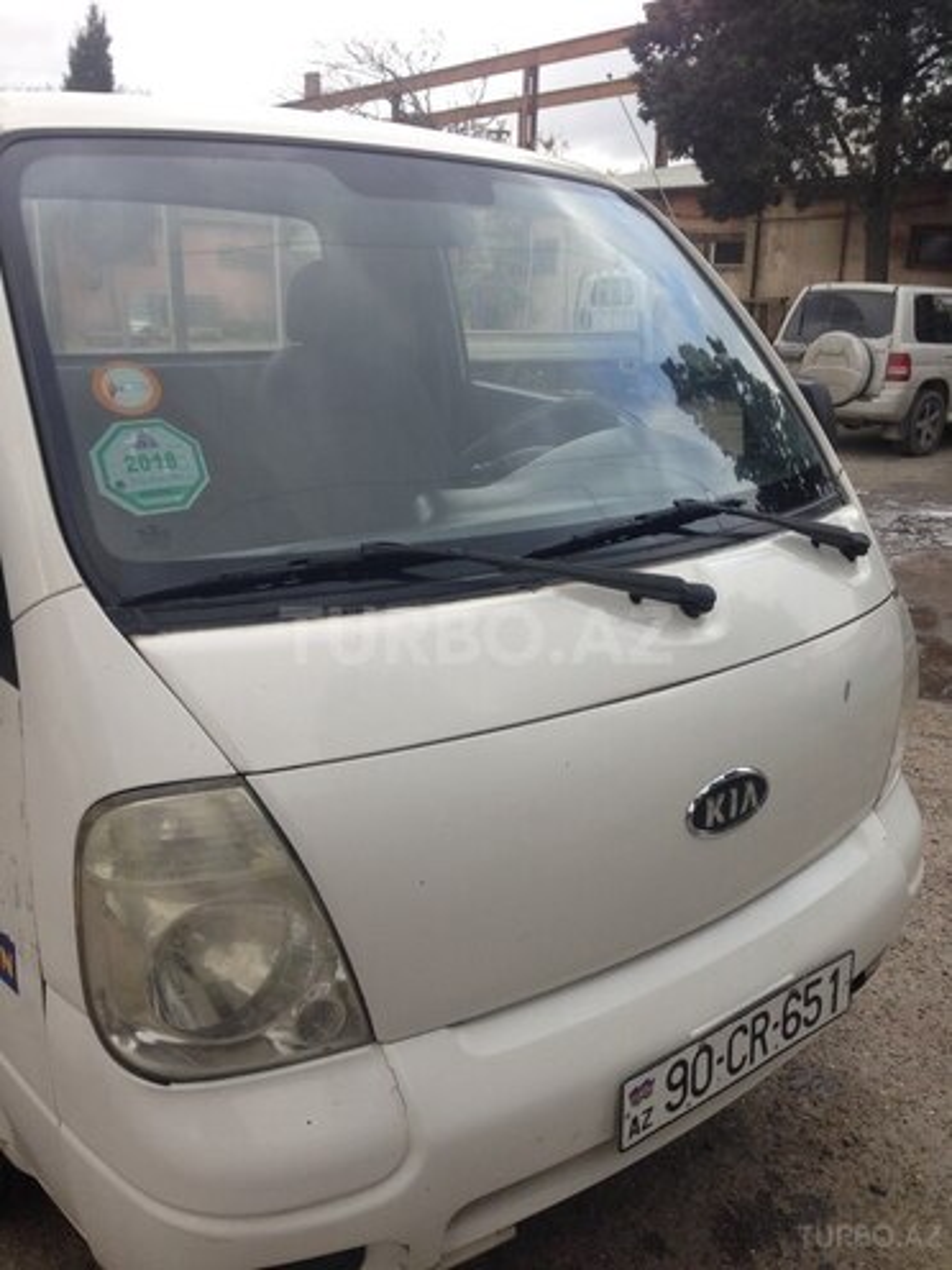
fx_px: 1210
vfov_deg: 55.4
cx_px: 476
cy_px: 635
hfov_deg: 42.9
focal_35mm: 33
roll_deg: -1.7
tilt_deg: -12.6
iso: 50
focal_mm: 4.12
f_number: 2.4
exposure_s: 1/212
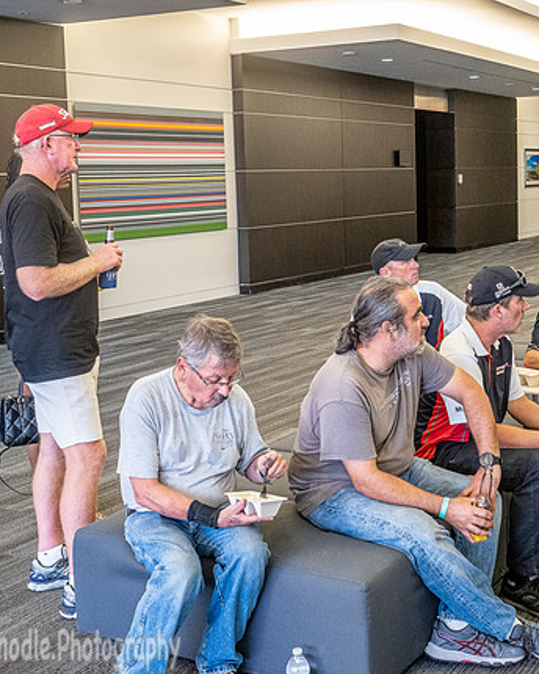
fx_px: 1017
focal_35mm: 51
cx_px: 349
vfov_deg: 36.6
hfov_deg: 29.5
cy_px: 292
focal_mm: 17
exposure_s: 1/50
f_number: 4.5
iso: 1600
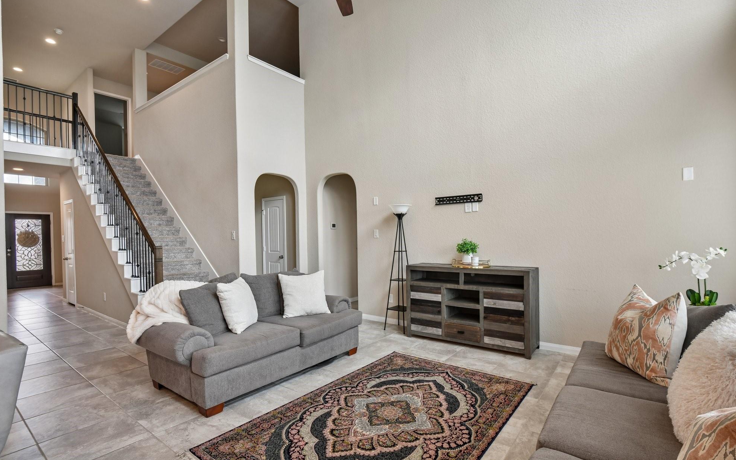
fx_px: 341
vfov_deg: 67.9
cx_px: 382
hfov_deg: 94.3
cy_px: 245
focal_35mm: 17
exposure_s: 1/30
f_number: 8
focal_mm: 16
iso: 400
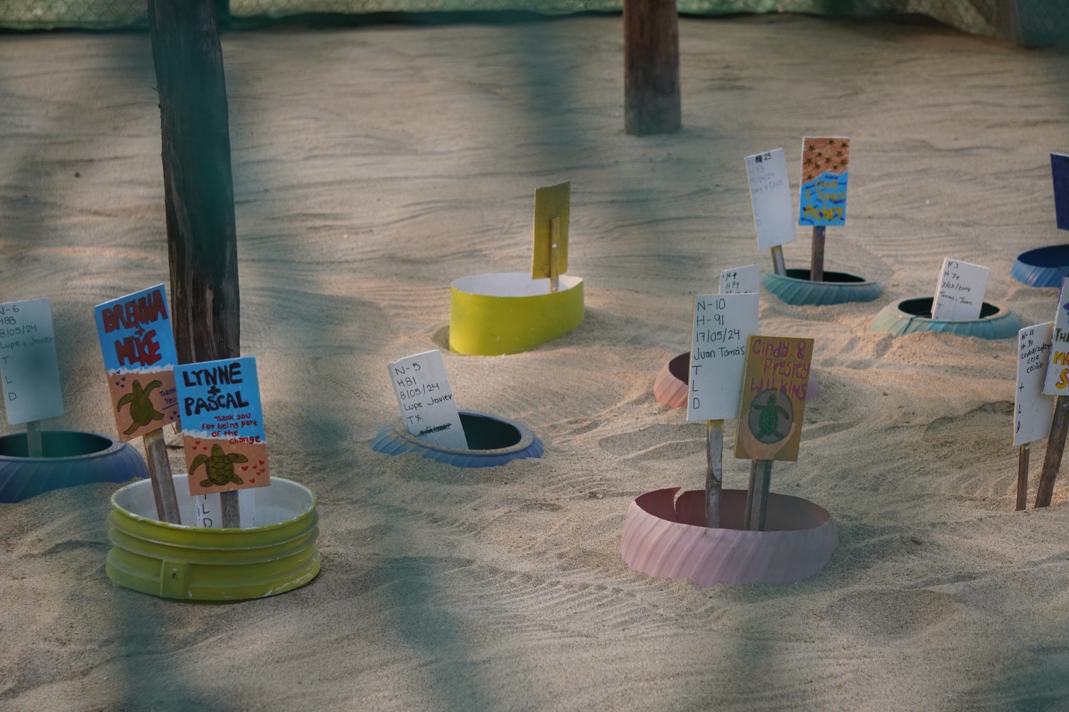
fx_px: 2761
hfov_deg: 21.9
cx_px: 534
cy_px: 356
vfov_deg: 14.7
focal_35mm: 93
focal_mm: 62
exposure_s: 1/160
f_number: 4.5
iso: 250
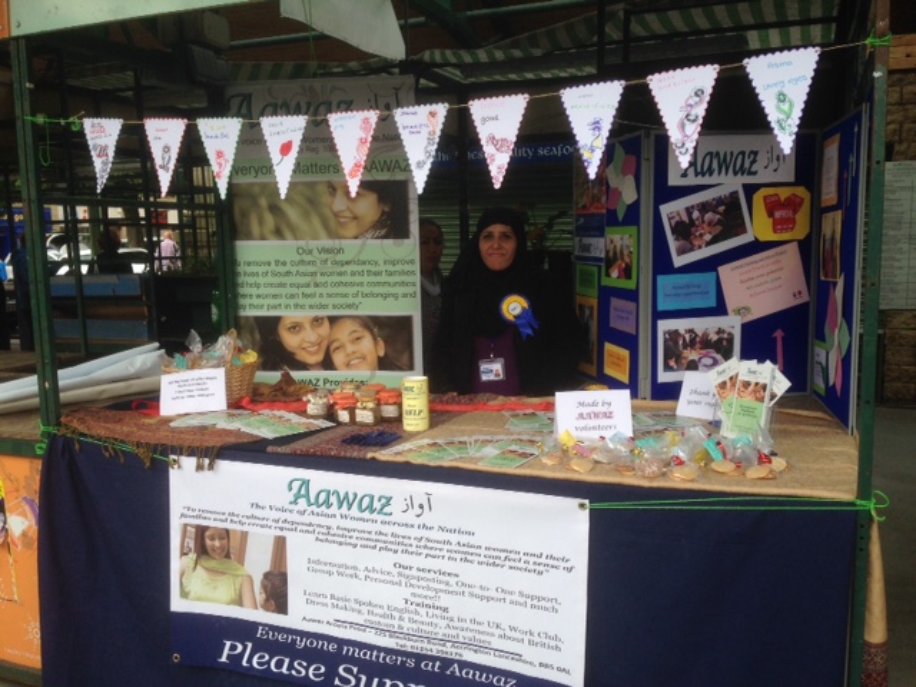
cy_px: 344
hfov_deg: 55.4
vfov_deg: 42.9
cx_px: 458
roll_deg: +1.3
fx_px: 873
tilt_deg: -8.8
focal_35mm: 33
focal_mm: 4.12
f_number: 2.4
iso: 50
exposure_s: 1/411
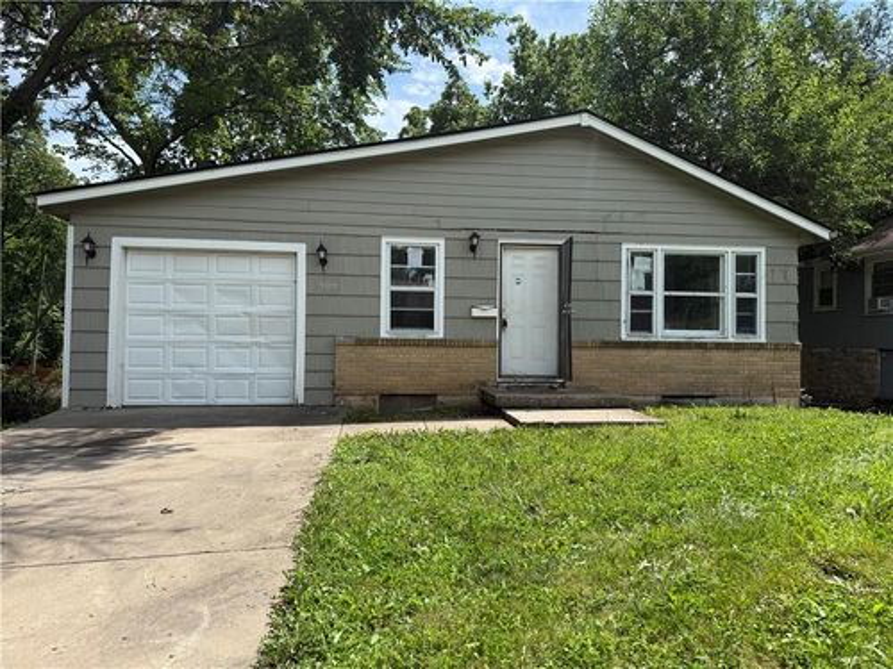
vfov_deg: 56.8
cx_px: 446
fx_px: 619
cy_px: 334
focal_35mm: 24
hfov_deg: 71.6
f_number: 1.78
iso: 80
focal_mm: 6.76
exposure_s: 1/3425
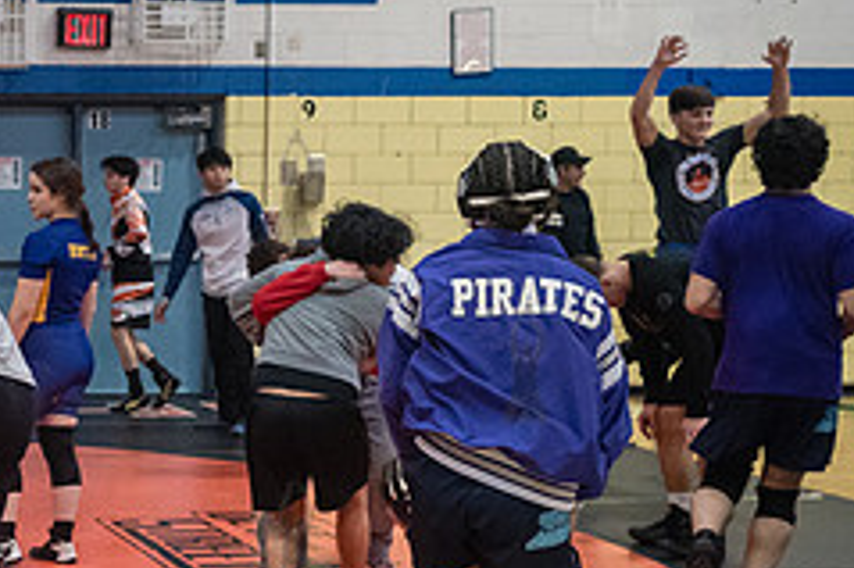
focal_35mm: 87
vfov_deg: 15.7
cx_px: -168
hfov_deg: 21.7
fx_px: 2062
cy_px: 363
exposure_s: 1/400
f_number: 4
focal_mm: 35
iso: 8000
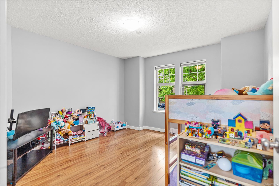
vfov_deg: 70.4
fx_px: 132
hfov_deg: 93.3
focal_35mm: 17
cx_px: 140
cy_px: 93
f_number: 2.8
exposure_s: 1/30
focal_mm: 17
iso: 400
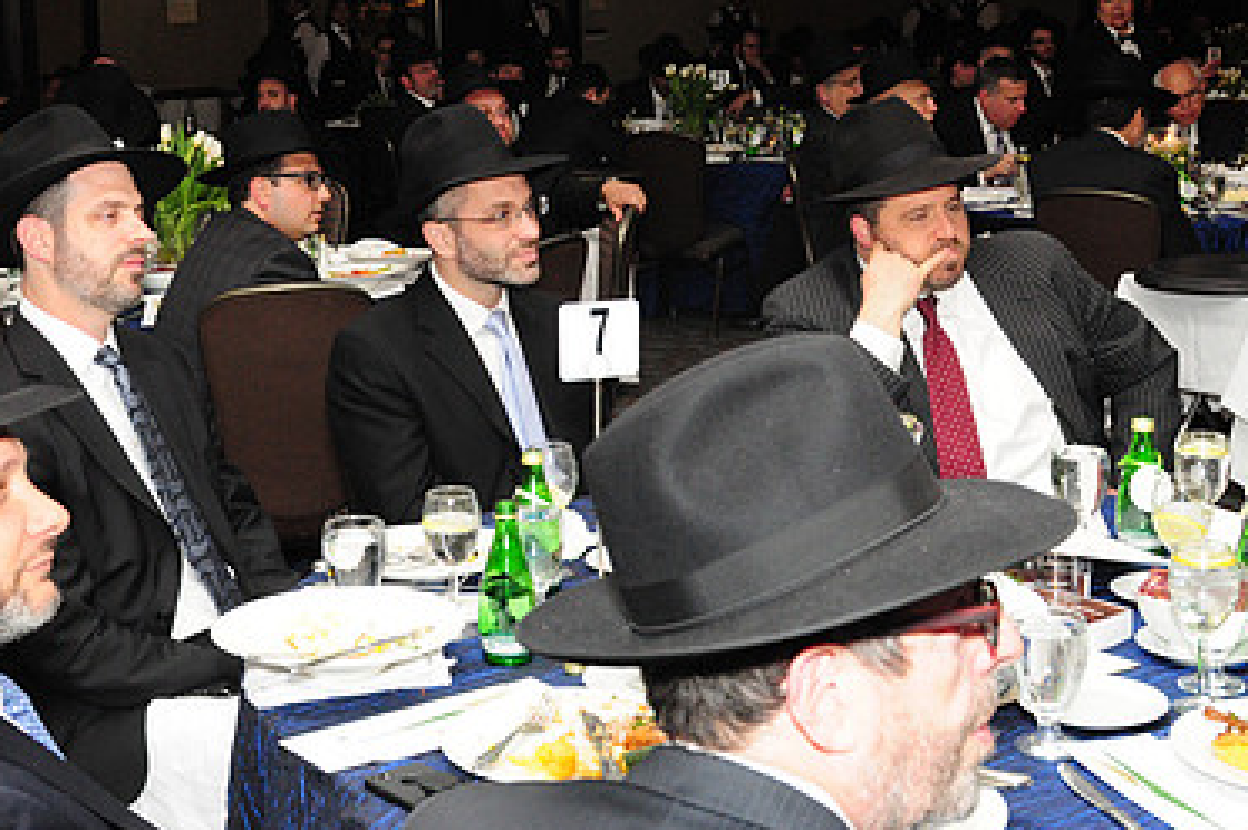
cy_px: 233
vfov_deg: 24.0
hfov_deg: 35.6
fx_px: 1940
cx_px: 512
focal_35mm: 56
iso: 1600
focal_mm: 24
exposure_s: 1/60
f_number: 7.1
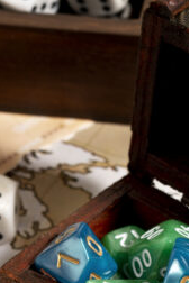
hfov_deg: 6.7
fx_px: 1598
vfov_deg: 10.1
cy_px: 277
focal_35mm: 203
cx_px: -32
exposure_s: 1/125
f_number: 8
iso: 160
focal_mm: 50
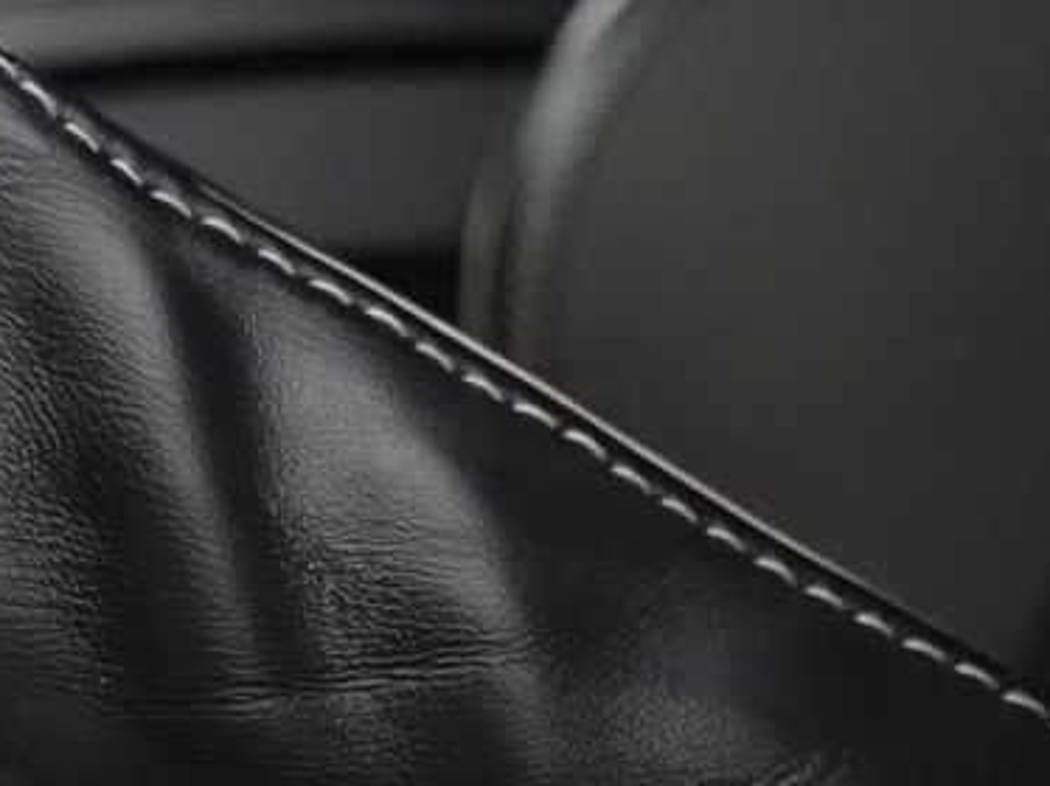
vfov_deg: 13.7
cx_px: -724
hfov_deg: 16.9
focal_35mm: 100
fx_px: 3031
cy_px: 1269
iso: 1000
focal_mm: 8.8
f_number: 2.5
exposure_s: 1/30
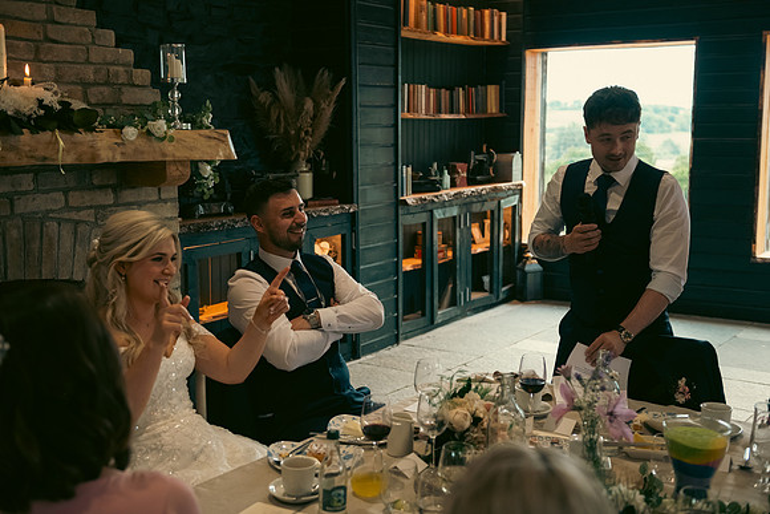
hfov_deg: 44.5
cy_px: 257
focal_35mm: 44
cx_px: 385
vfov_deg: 30.5
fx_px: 941
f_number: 3.5
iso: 1000
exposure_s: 1/160
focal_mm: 44
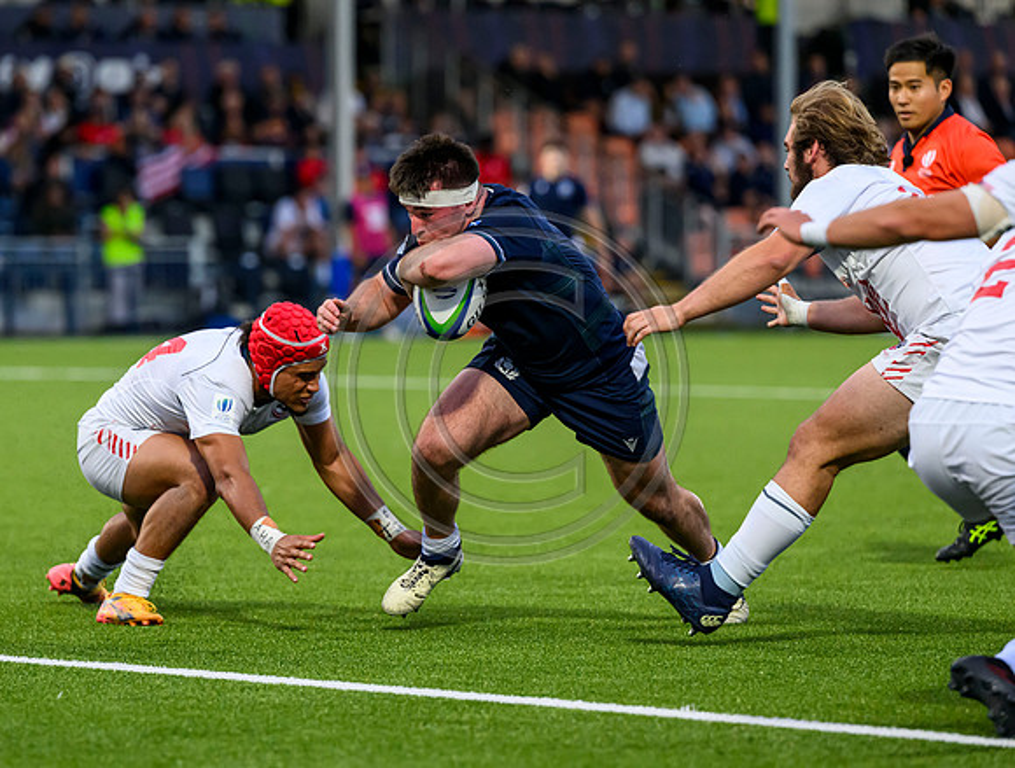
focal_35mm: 272
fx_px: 8010
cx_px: 474
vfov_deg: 5.5
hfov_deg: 7.3
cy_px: 412
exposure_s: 1/1250
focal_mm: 200
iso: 3200
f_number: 3.5
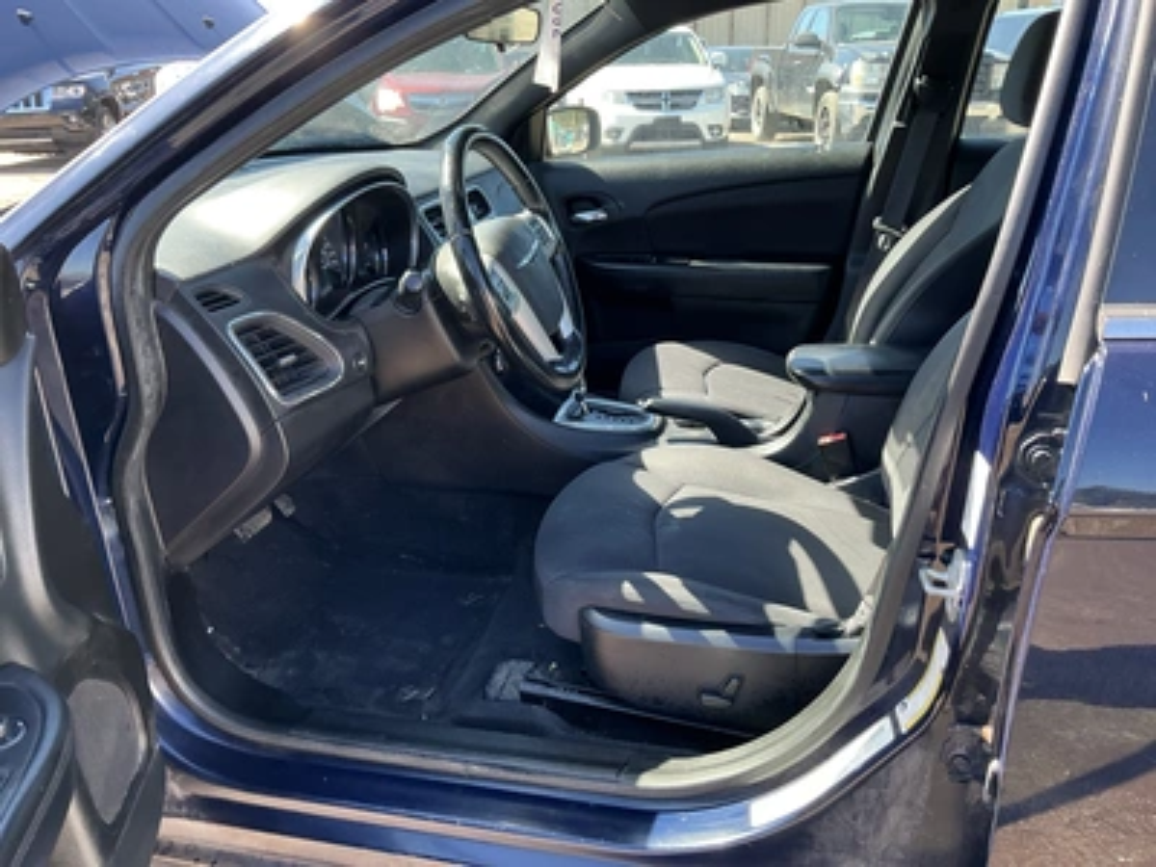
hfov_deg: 63.4
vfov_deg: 49.7
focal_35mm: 28
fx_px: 935
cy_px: 434
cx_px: 578
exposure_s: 1/122
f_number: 1.8
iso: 32
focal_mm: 3
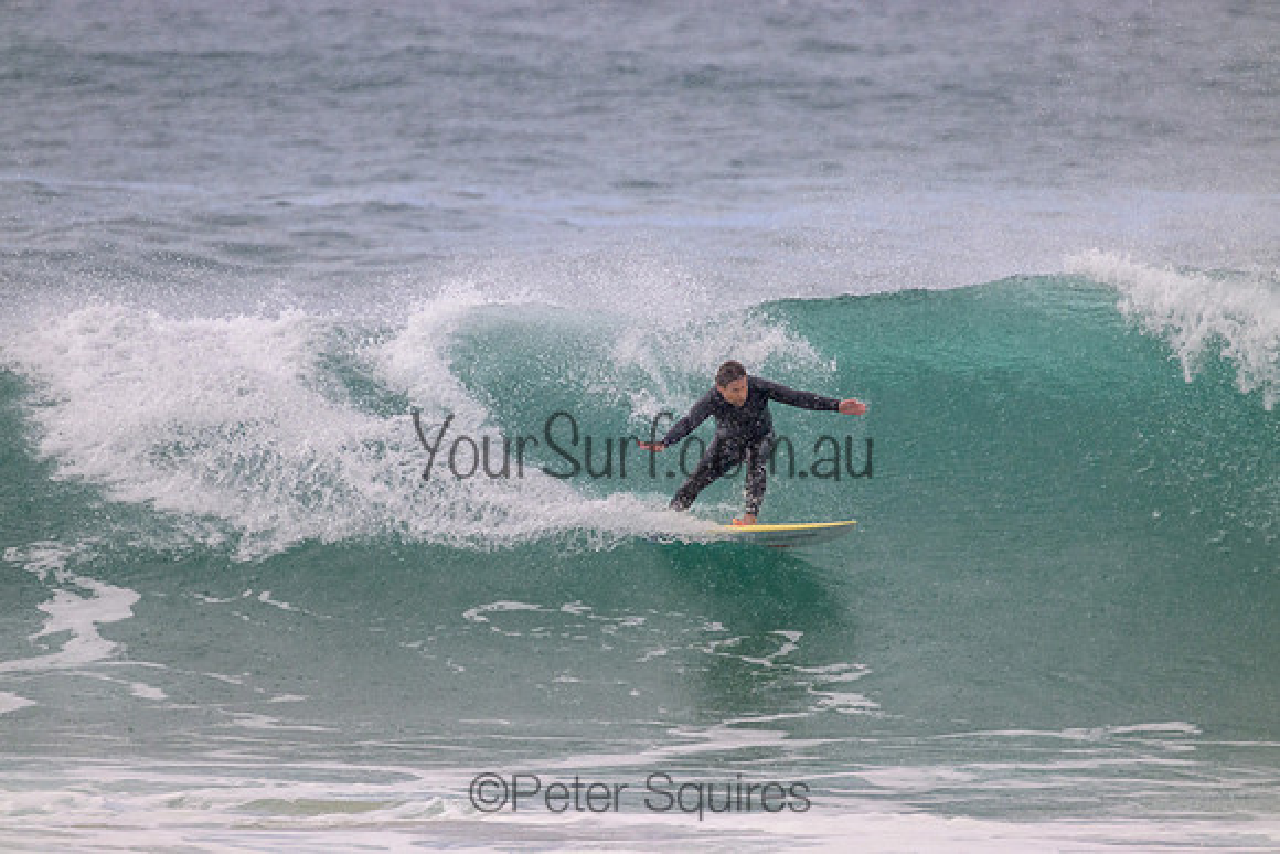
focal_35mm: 800
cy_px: 427
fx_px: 28450
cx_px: 640
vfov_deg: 1.7
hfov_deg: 2.6
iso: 1400
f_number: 11
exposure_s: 1/2000
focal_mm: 800
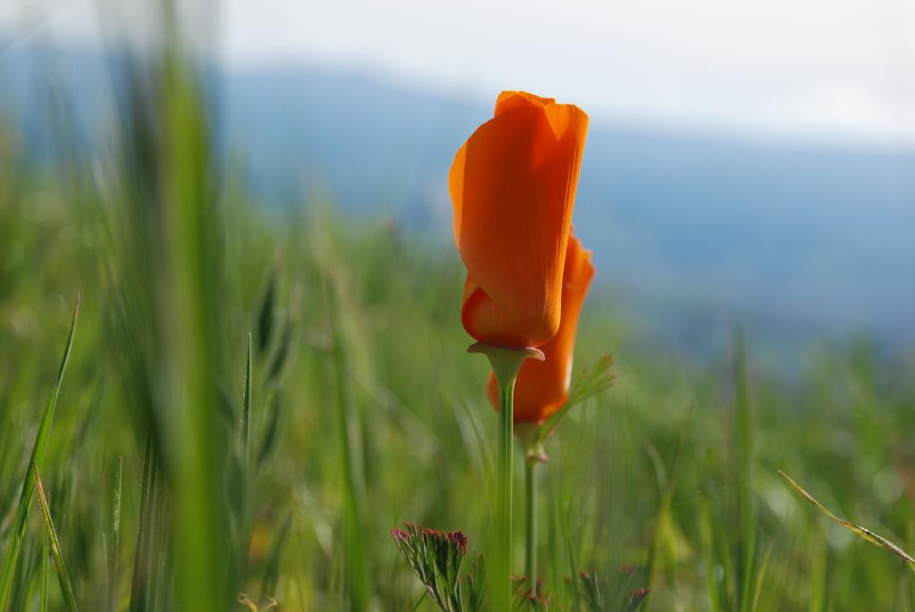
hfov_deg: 20.6
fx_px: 2519
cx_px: 458
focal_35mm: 99
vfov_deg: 13.9
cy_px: 306
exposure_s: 1/1000
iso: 400
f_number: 8
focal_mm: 66
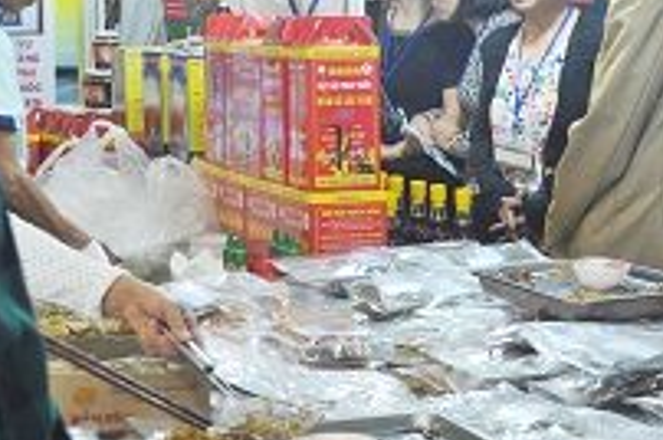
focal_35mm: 119
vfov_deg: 11.4
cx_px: 437
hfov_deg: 17.2
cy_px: 92
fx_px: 2188
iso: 500
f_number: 5.6
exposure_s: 1/125
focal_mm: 32
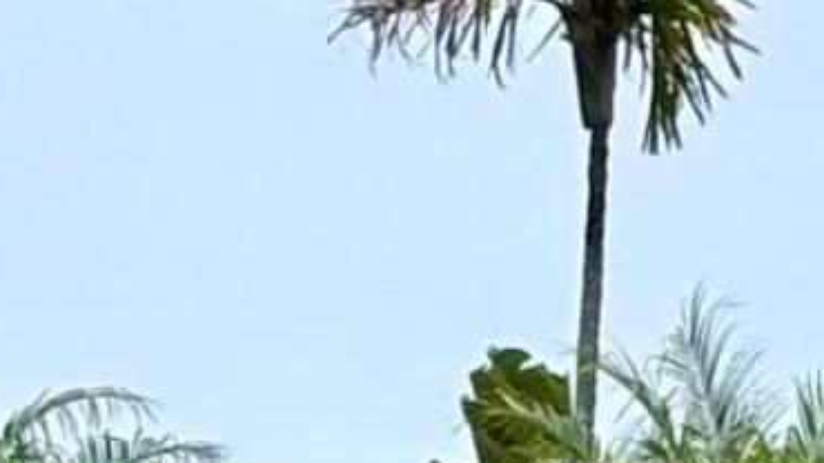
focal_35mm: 441
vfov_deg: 2.6
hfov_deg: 4.9
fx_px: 9634
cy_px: 2150
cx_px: -314
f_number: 1.6
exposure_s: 1/4630
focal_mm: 5.96
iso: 40
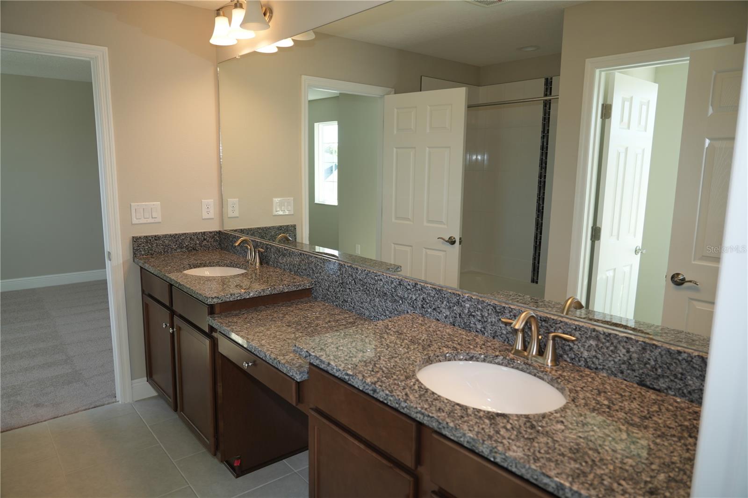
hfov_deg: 73.8
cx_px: 374
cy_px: 249
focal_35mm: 24
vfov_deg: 53.1
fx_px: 499
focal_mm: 24
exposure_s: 1/60
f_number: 4
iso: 160
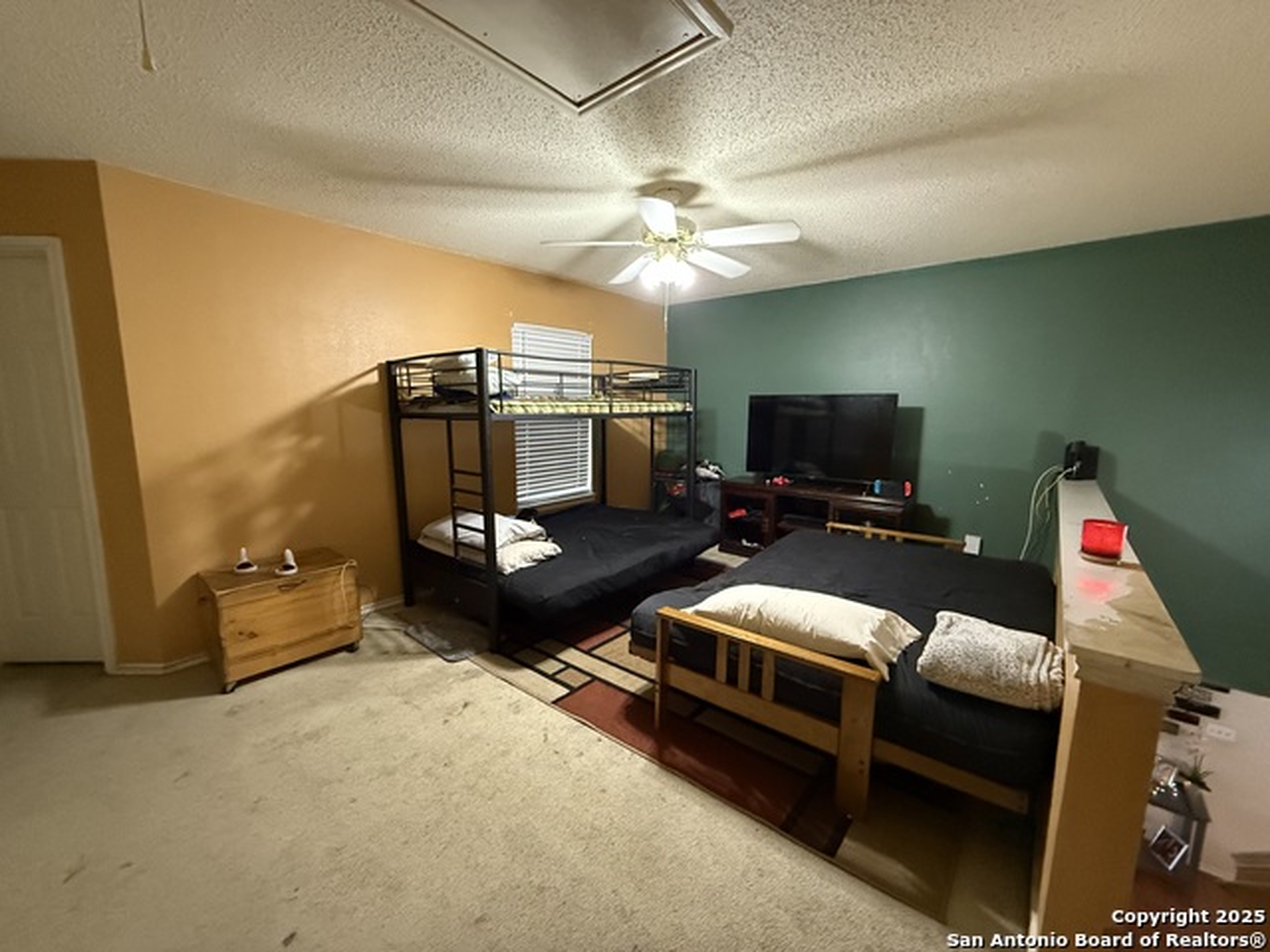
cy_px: 476
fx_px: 514
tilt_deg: -8.2
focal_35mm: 14
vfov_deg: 85.7
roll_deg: -0.9
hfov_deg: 102.1
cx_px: 635
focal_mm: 2.22
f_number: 2.2
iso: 1000
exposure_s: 1/60
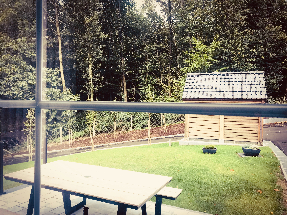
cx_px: 144
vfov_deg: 49.7
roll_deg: -1.6
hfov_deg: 63.4
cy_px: 108
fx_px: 232
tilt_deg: +0.5
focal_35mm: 28
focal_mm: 3.99
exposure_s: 1/114
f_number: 1.8
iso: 20
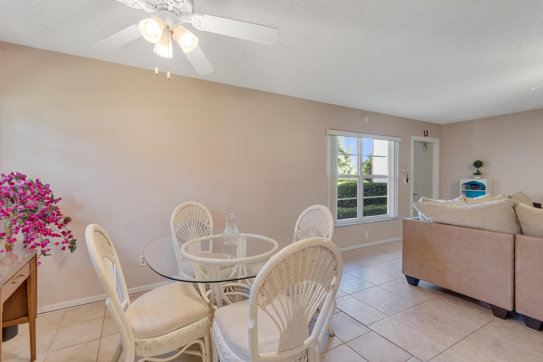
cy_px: 181
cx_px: 272
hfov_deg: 100.4
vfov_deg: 77.3
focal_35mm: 15
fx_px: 226
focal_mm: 10
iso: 320
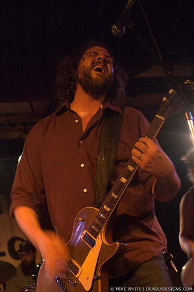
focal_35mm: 60
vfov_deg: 33.4
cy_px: 146
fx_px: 486
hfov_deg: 22.6
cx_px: 97
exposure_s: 1/40
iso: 800
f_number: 2.8
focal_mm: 40
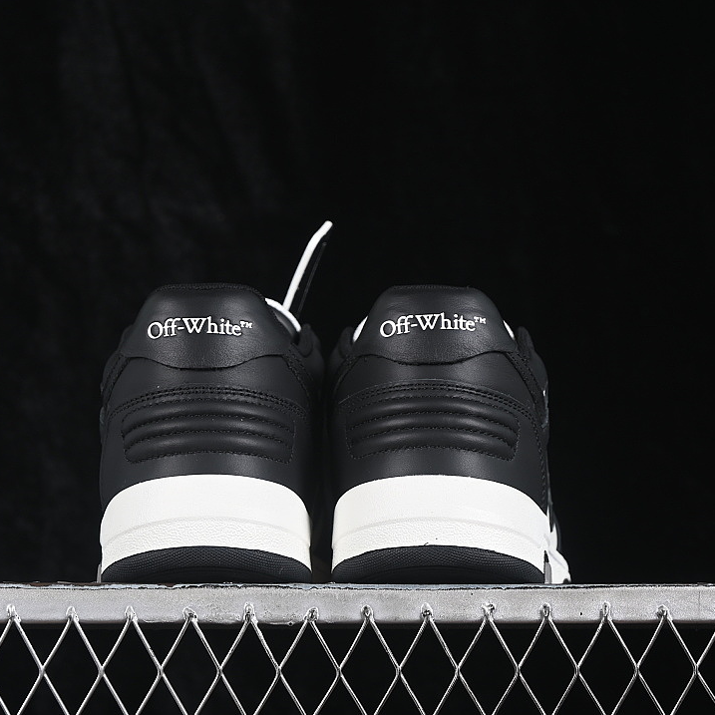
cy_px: 358
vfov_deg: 18.1
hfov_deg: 18.1
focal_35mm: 96
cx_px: 318
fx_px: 2243
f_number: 6.3
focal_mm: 50
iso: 160
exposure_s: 1/60
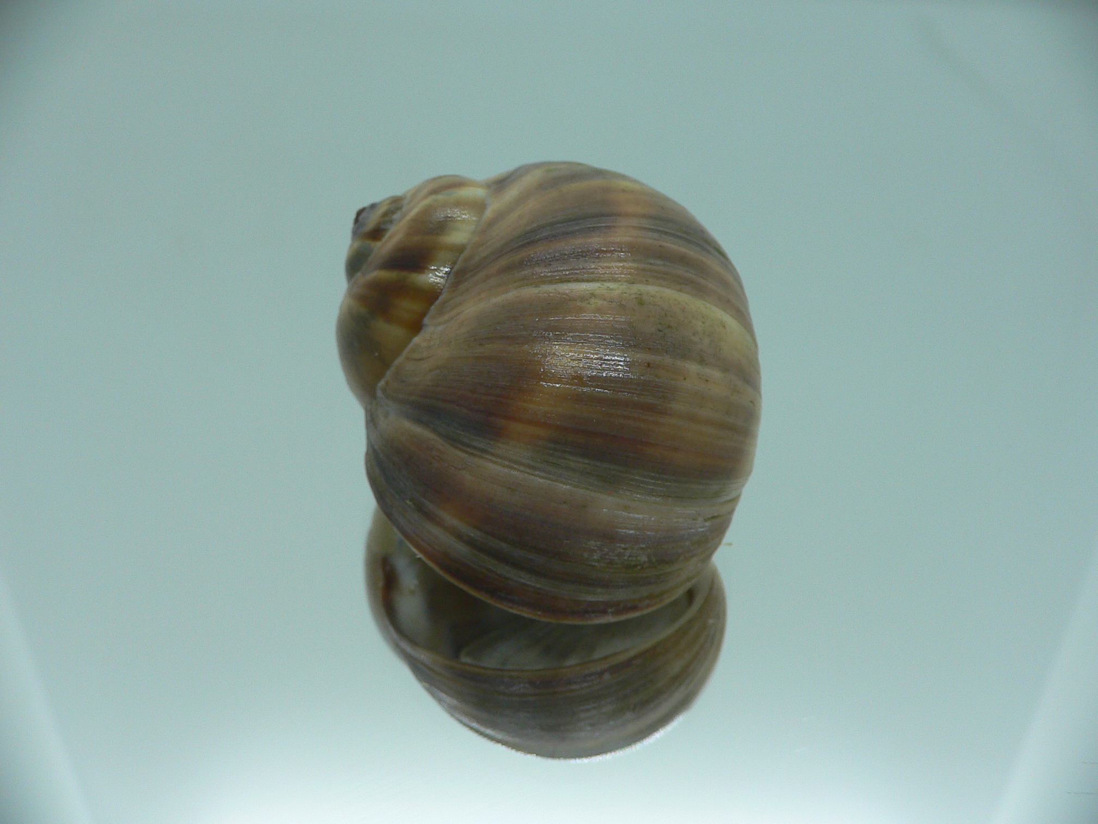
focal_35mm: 35
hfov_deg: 52.6
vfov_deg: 40.7
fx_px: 1110
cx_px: 549
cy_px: 412
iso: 80
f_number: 2.8
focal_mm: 4.6
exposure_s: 1/60
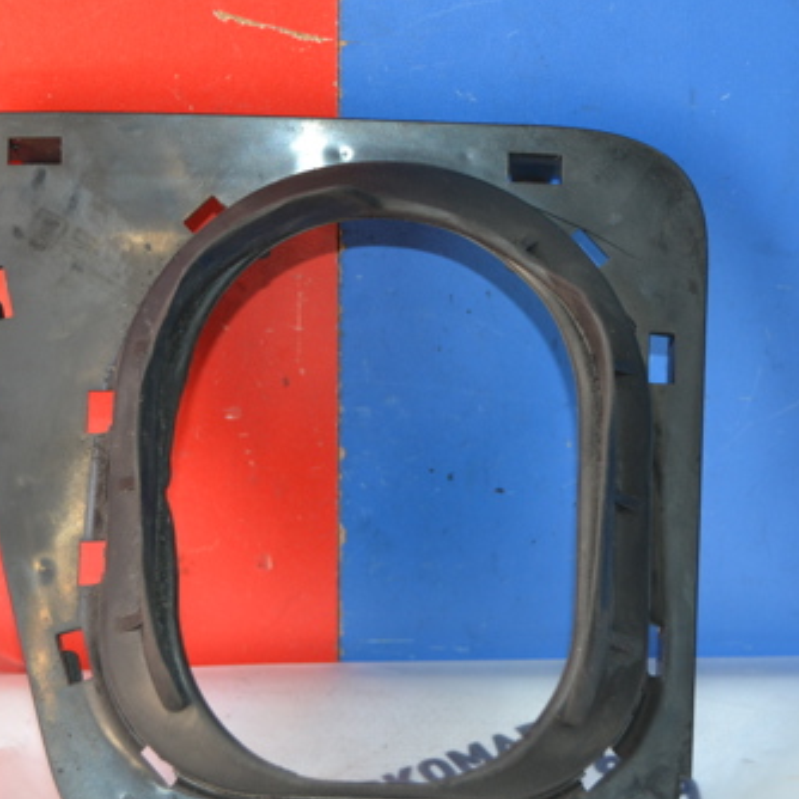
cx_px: 347
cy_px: 478
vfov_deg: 15.9
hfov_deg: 15.9
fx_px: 2868
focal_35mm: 110
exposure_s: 1/60
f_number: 5.3
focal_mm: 45
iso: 640
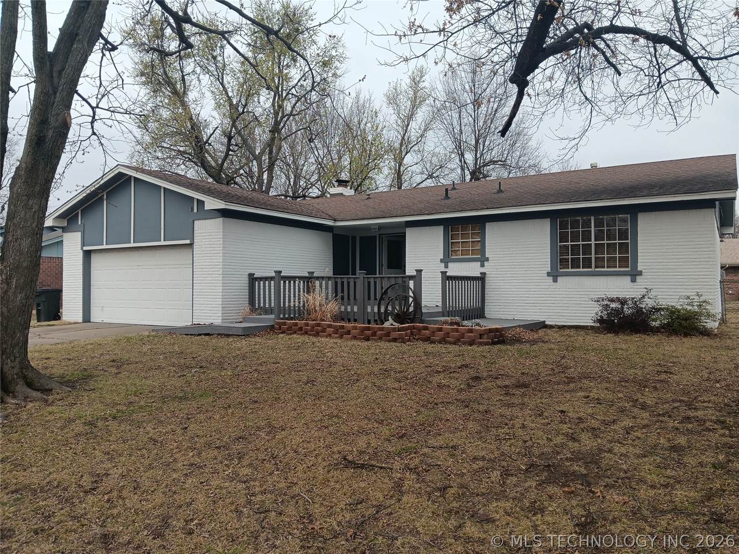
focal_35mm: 26
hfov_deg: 67.3
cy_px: 277
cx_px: 370
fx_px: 555
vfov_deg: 53.1
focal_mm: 3.98
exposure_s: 1/333
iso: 20
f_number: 1.8
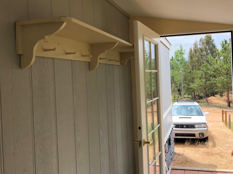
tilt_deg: -0.6
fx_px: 229
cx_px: 137
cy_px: 74
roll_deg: +2.5
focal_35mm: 34
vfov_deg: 41.7
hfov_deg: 53.7
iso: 20
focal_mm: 3.99
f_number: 1.8
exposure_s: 1/510
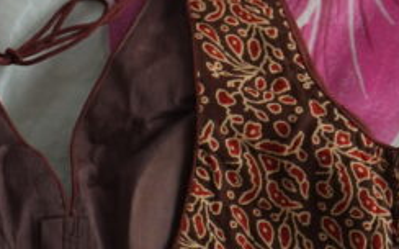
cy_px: 161
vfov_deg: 6.3
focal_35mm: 207
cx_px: 56
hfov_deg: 10.1
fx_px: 2249
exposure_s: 1/160
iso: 800
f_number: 5
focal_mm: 55
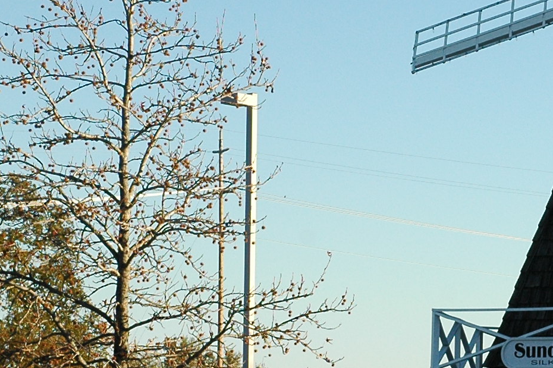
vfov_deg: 7.1
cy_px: 190
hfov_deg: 10.4
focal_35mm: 194
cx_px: 692
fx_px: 2978
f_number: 10
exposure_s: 1/250
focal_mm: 40
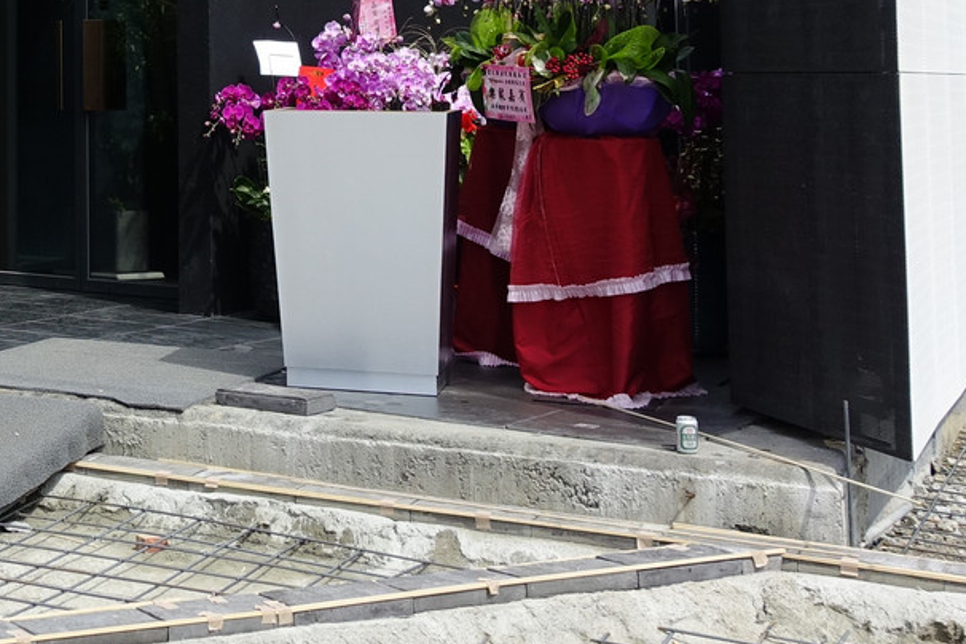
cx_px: -204
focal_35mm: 76
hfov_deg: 24.1
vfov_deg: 17.3
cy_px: -72
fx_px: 2039
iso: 125
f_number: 4
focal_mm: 8.8
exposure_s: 1/800
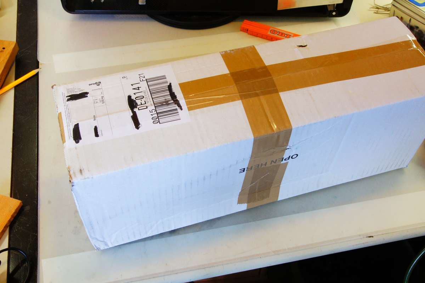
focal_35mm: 42
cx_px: 212
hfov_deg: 46.4
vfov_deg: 31.9
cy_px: 142
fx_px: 496
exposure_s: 1/6
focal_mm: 28
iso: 800
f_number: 20
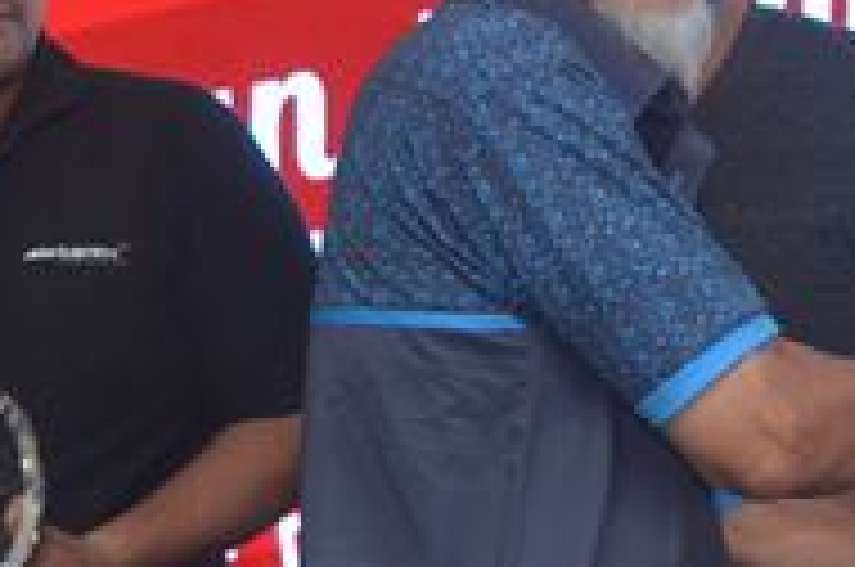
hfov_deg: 11.0
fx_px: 4315
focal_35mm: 182
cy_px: 128
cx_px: 1210
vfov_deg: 7.5
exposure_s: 1/60
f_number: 5.6
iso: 400
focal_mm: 32
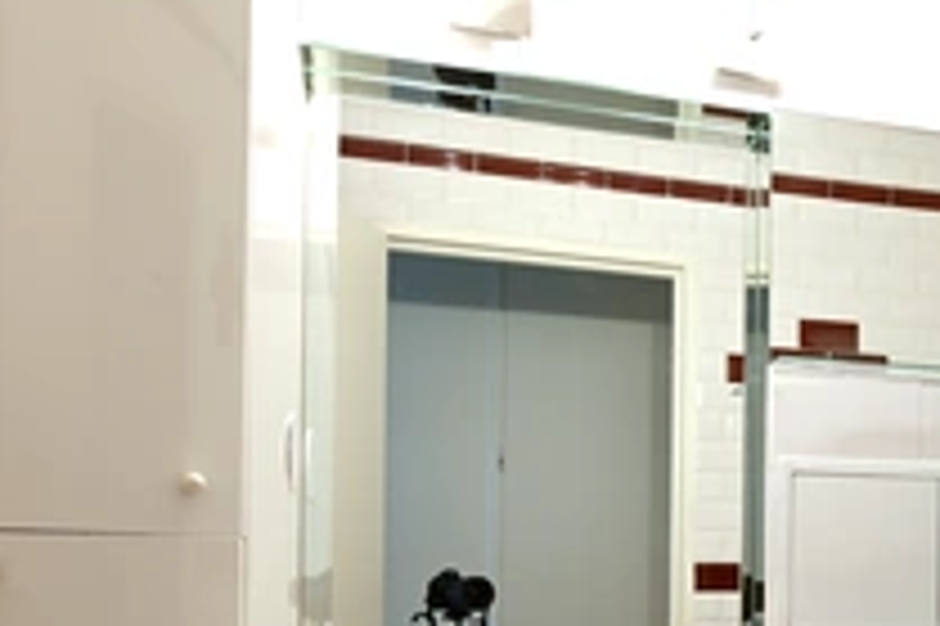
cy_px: 615
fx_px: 1200
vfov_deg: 27.6
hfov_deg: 37.8
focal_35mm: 46
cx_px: 953
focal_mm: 16
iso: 100
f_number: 11
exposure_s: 2
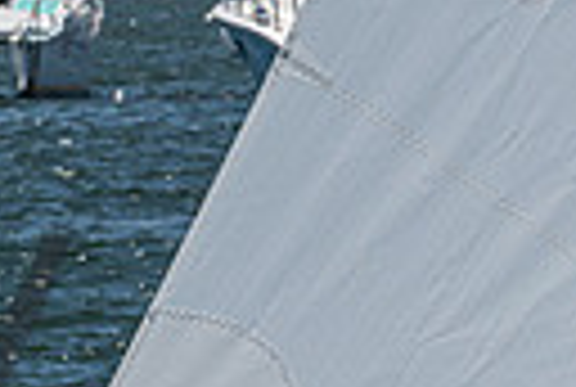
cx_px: 112
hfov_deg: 2.2
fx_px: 15043
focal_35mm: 938
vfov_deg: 1.5
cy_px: 745
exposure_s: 1/500
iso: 250
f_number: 18
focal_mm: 200
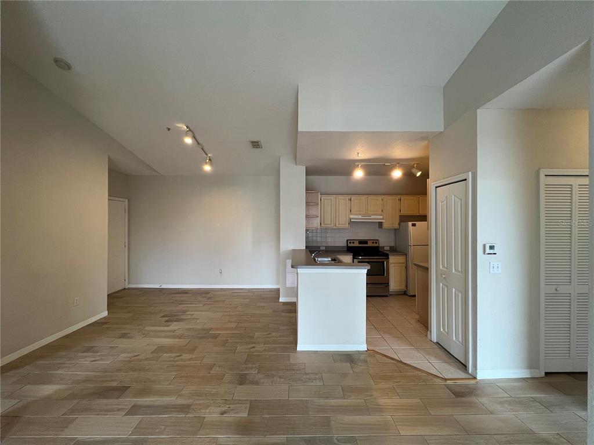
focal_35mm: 13
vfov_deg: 89.9
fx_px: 223
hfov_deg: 106.2
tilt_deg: +0.4
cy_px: 222
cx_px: 297
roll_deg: -0.4
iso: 200
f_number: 1.8
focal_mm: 1.57
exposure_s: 1/120
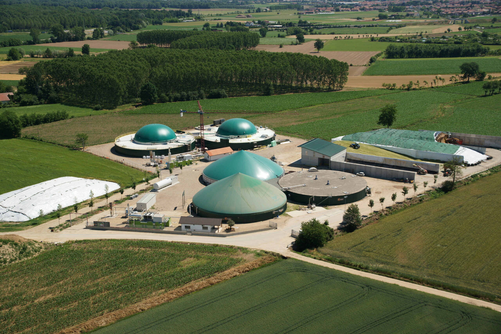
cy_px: 167
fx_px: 557
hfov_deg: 48.5
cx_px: 250
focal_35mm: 40
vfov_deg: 33.4
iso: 320
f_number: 8
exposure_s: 1/1000
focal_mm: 40
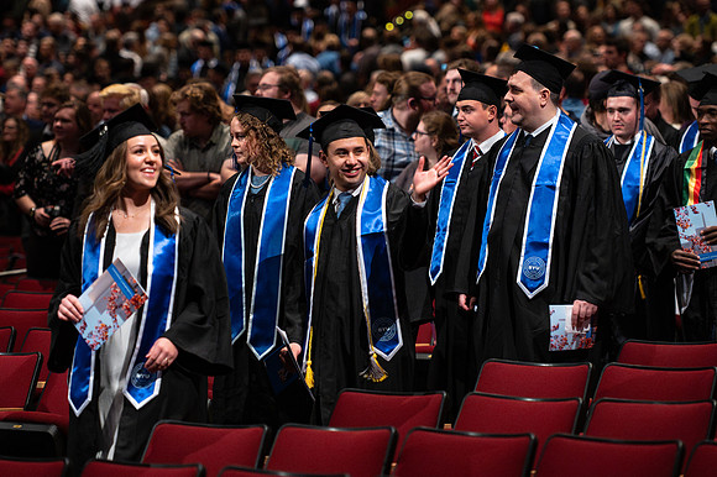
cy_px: 196
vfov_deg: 8.8
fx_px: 3087
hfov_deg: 13.2
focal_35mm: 155
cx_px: 346
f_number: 2.8
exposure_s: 1/250
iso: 2500
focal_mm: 125
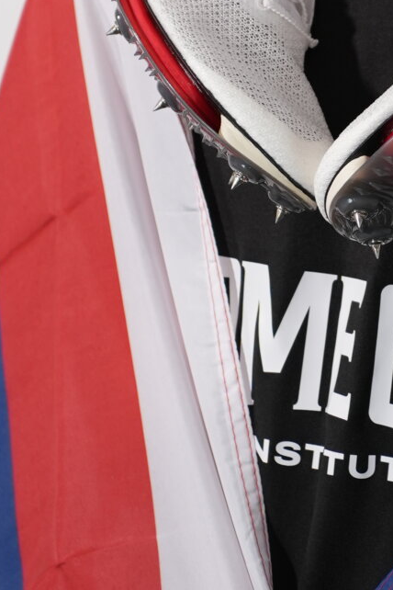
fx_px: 4896
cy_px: 90
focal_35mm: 299
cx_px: 425
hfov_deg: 4.6
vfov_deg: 6.9
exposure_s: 1/200
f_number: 2.8
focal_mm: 75
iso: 640
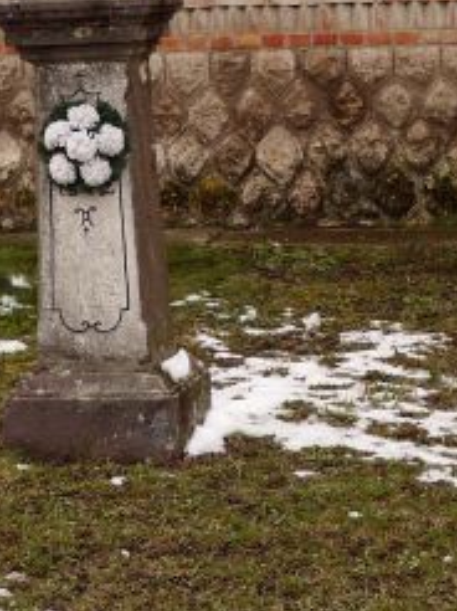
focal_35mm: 125
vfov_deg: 15.2
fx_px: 2204
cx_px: 149
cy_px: -139
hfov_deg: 11.8
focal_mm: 8.5
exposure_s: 1/100
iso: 100
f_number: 3.2
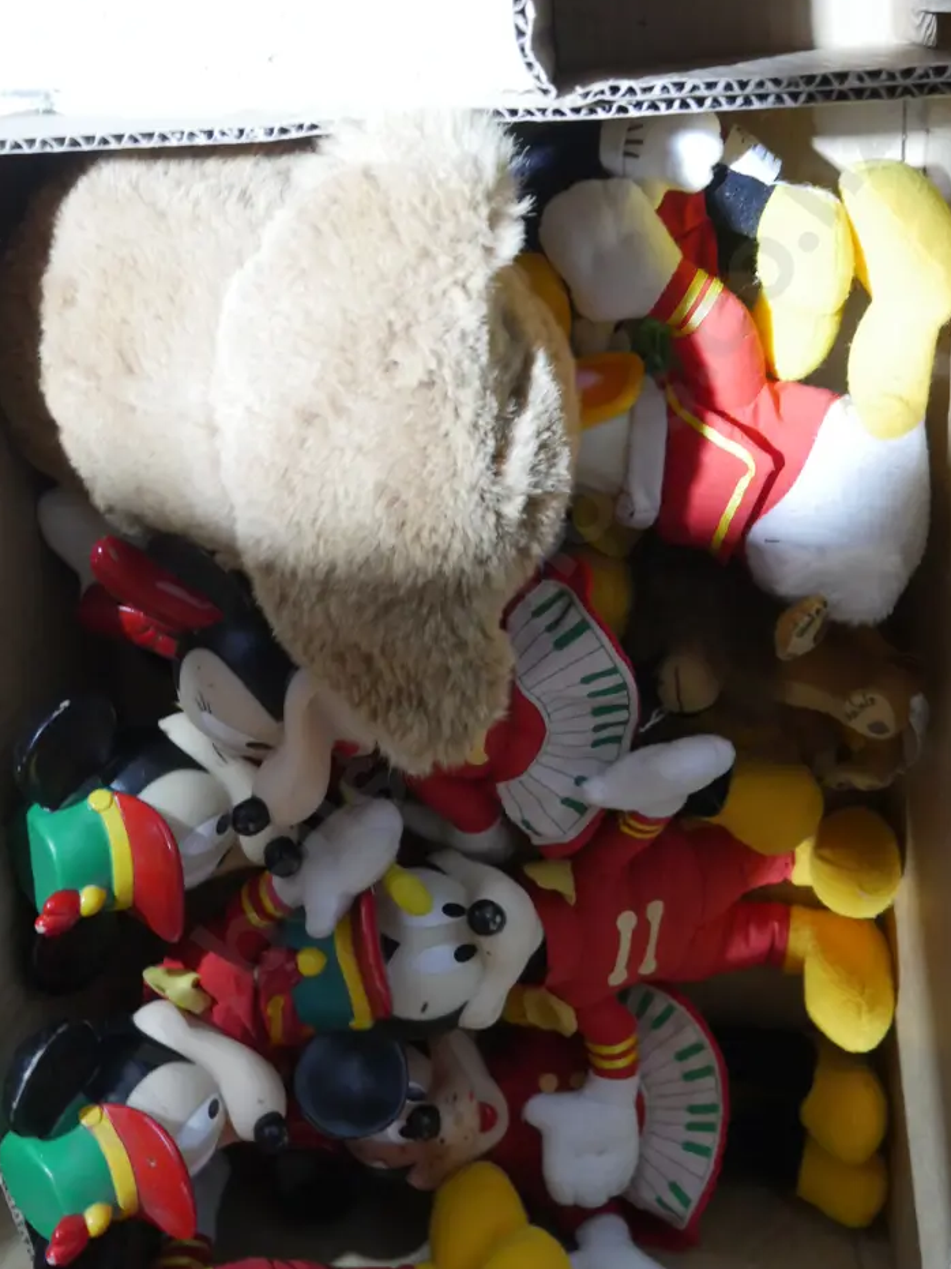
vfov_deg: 42.9
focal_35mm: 44
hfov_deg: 32.9
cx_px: 458
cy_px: 672
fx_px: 1612
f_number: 4.4
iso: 3200
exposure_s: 1/60
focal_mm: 20
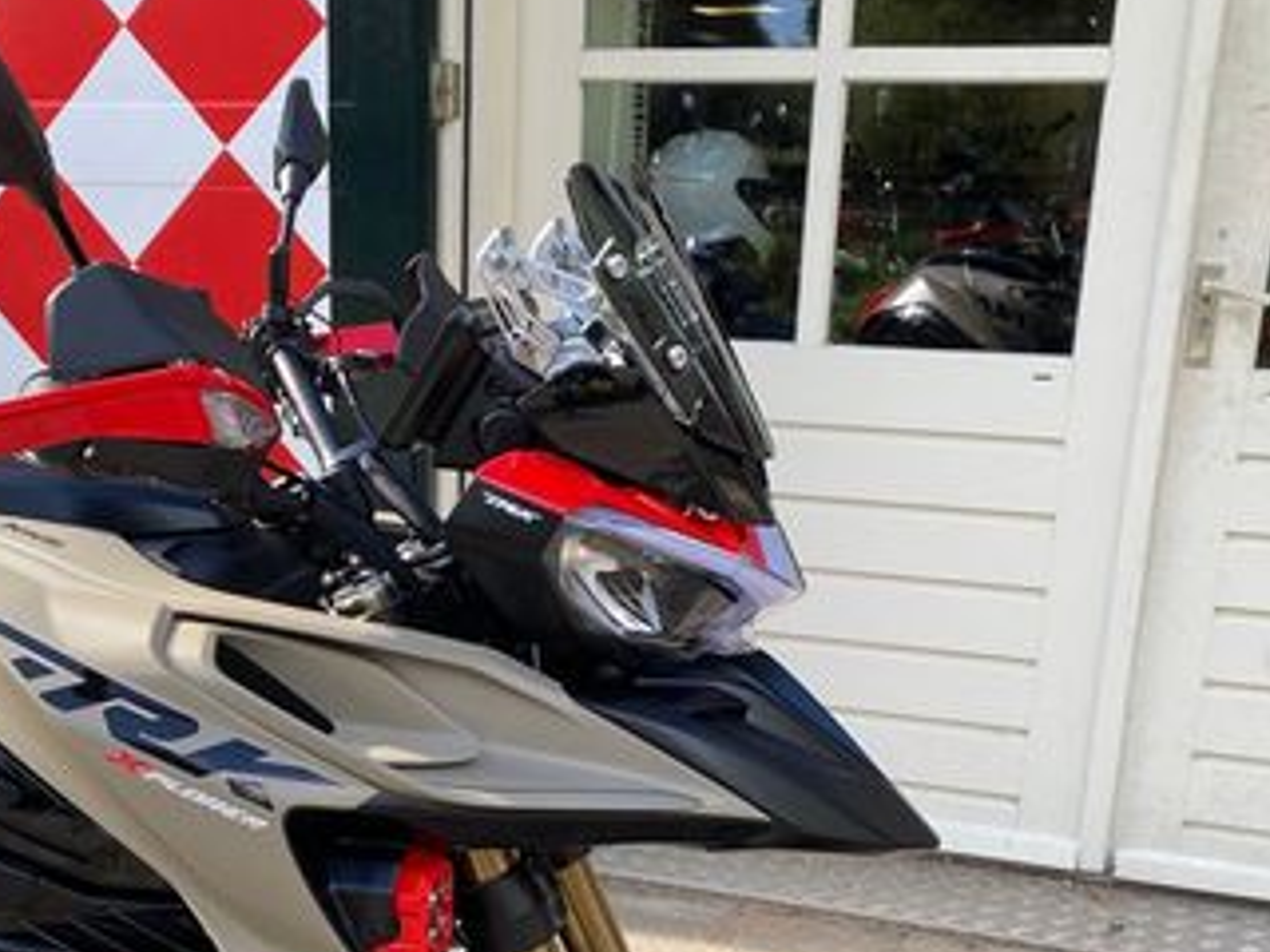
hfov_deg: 36.5
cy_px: 889
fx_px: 1908
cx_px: 452
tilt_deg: -20.2
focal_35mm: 52
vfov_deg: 26.9
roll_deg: -1.6
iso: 32
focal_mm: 4.25
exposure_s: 1/393
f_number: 1.8
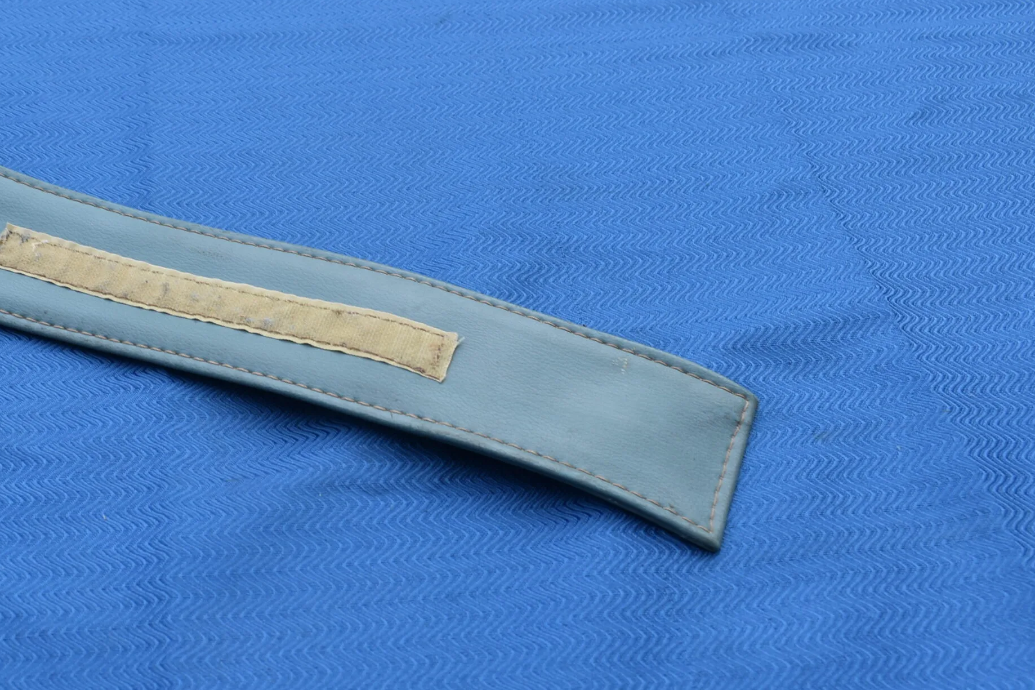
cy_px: 392
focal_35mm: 46
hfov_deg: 42.2
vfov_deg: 29.2
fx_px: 1322
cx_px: 343
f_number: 8
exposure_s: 1/400
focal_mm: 22
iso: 200
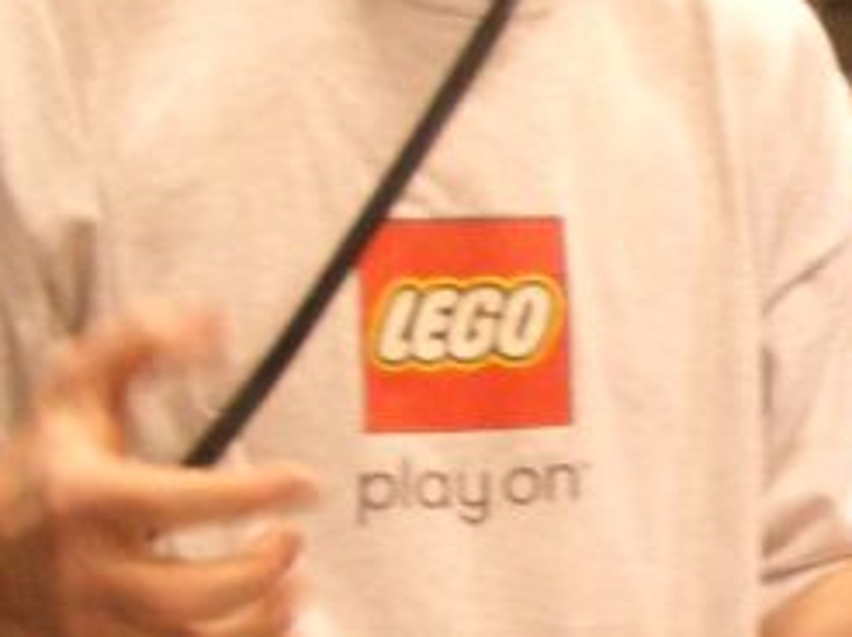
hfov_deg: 11.7
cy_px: 464
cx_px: 1178
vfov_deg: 9.0
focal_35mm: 164
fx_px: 4033
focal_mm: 5.8
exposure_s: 1/30
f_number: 2.6
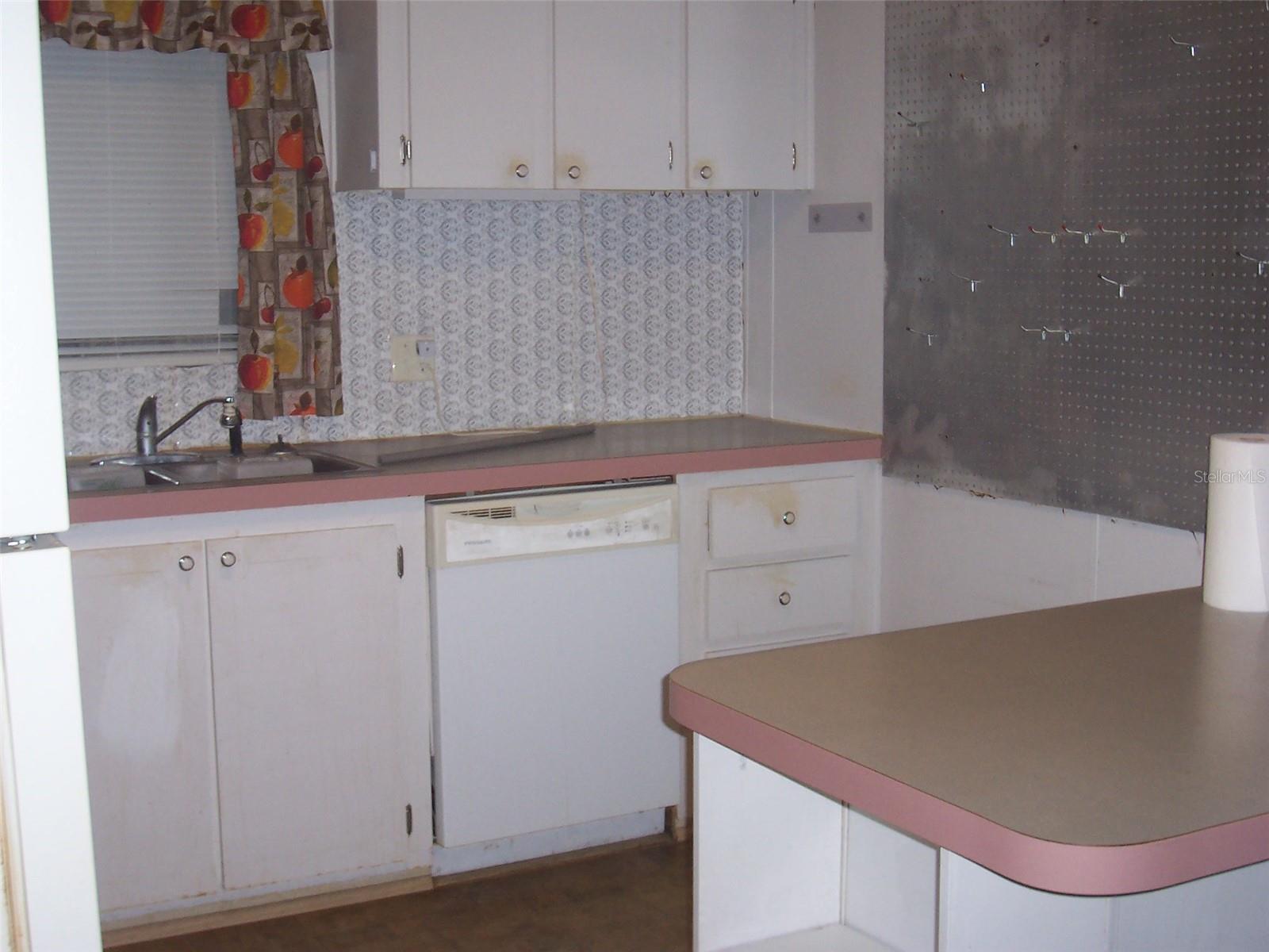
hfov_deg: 41.2
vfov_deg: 31.5
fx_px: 1686
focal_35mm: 46
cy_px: 476
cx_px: 634
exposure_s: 1/60
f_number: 3
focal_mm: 7
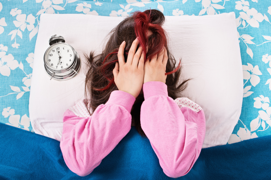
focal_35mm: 52
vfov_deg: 25.8
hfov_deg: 37.9
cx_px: 136
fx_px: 395
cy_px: 90
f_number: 9
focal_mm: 35
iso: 100
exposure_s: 1/200
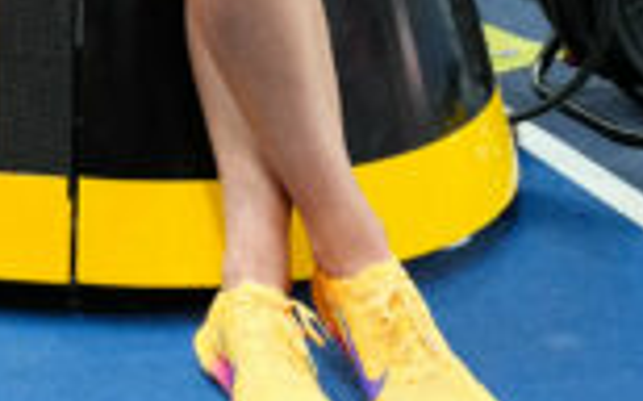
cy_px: -585
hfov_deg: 12.2
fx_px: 2767
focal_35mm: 158
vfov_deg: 7.7
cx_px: -484
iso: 2500
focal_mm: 31
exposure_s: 1/1250
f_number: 2.8
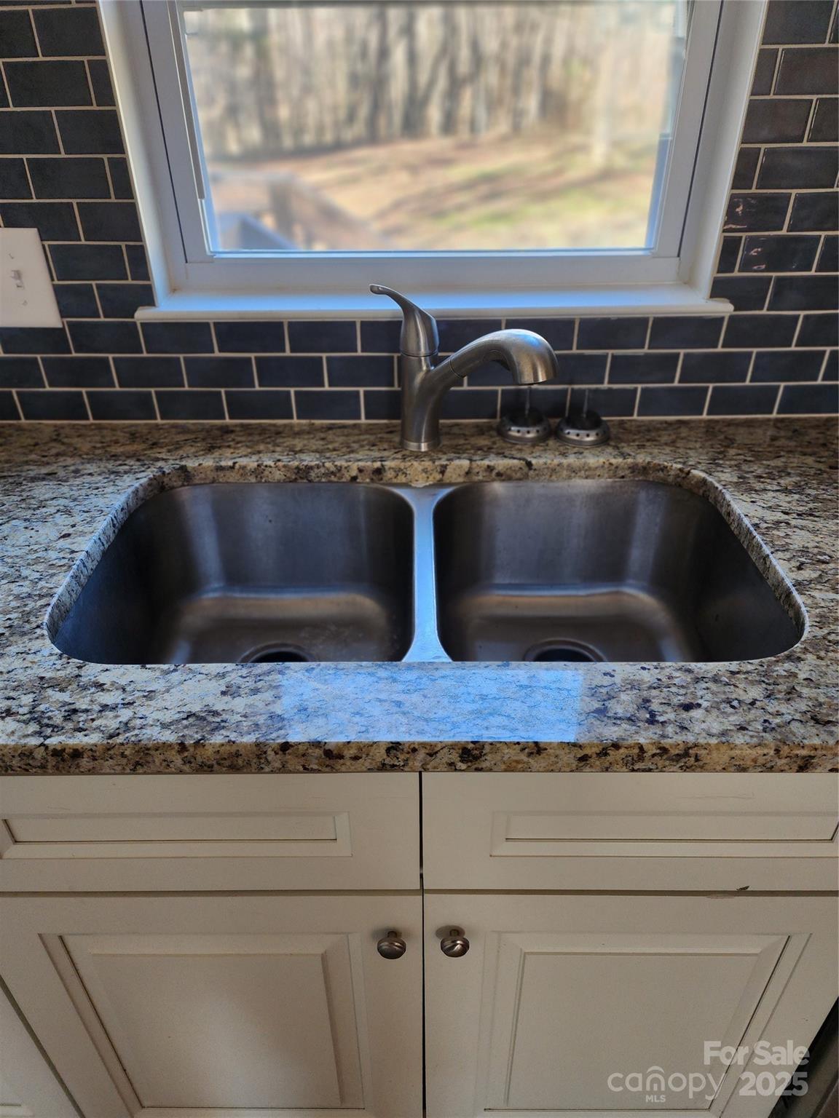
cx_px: 420
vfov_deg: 73.9
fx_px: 743
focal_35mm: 23
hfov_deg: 58.9
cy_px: 559
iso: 250
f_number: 1.8
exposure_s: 1/120
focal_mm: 6.4
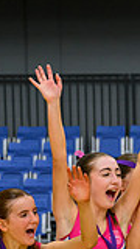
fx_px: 1577
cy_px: 328
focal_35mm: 239
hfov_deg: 4.9
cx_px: 333
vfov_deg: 8.9
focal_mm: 53
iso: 2500
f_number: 3.5
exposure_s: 1/400
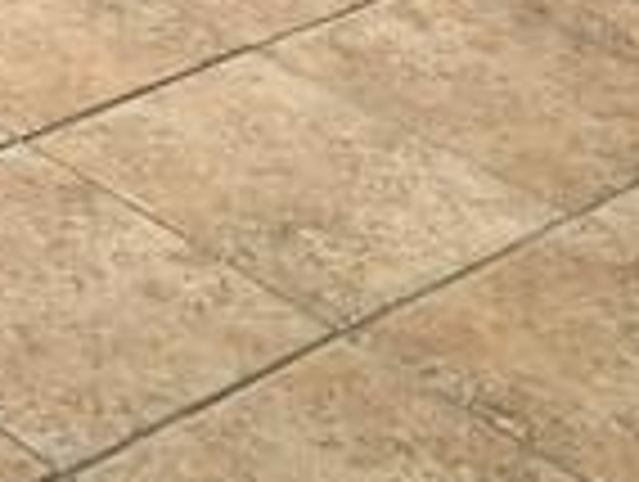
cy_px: -766
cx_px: -644
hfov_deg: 12.0
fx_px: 2700
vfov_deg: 9.0
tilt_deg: -12.6
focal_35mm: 146
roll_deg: -2.2
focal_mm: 4.25
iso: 32
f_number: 1.8
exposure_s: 1/121
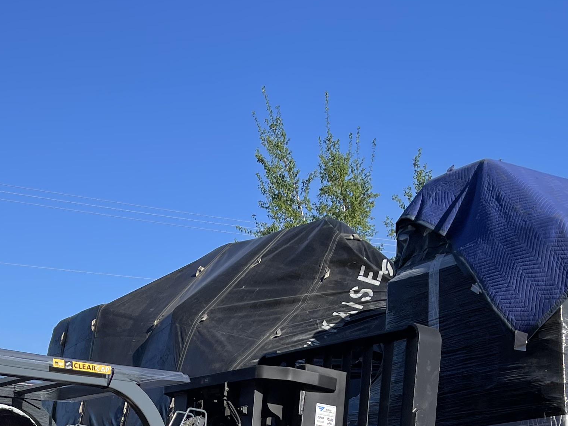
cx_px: 230
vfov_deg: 20.4
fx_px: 1083
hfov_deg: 29.3
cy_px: 545
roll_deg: +1.7
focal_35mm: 66
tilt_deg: -2.2
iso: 32
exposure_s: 1/2012
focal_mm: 5.1
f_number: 1.6
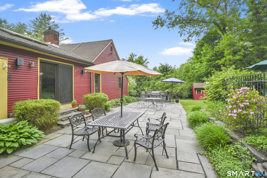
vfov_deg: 73.7
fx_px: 119
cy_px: 89
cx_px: 134
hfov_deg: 96.8
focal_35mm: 16
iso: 800
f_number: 8
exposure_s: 1/500
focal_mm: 16
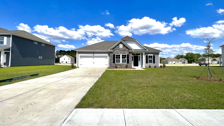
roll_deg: +0.1
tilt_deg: +2.8
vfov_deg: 70.4
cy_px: 58
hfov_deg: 102.9
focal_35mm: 15
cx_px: 118
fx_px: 89
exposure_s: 1/3125
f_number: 1.8
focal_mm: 1.57
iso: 40
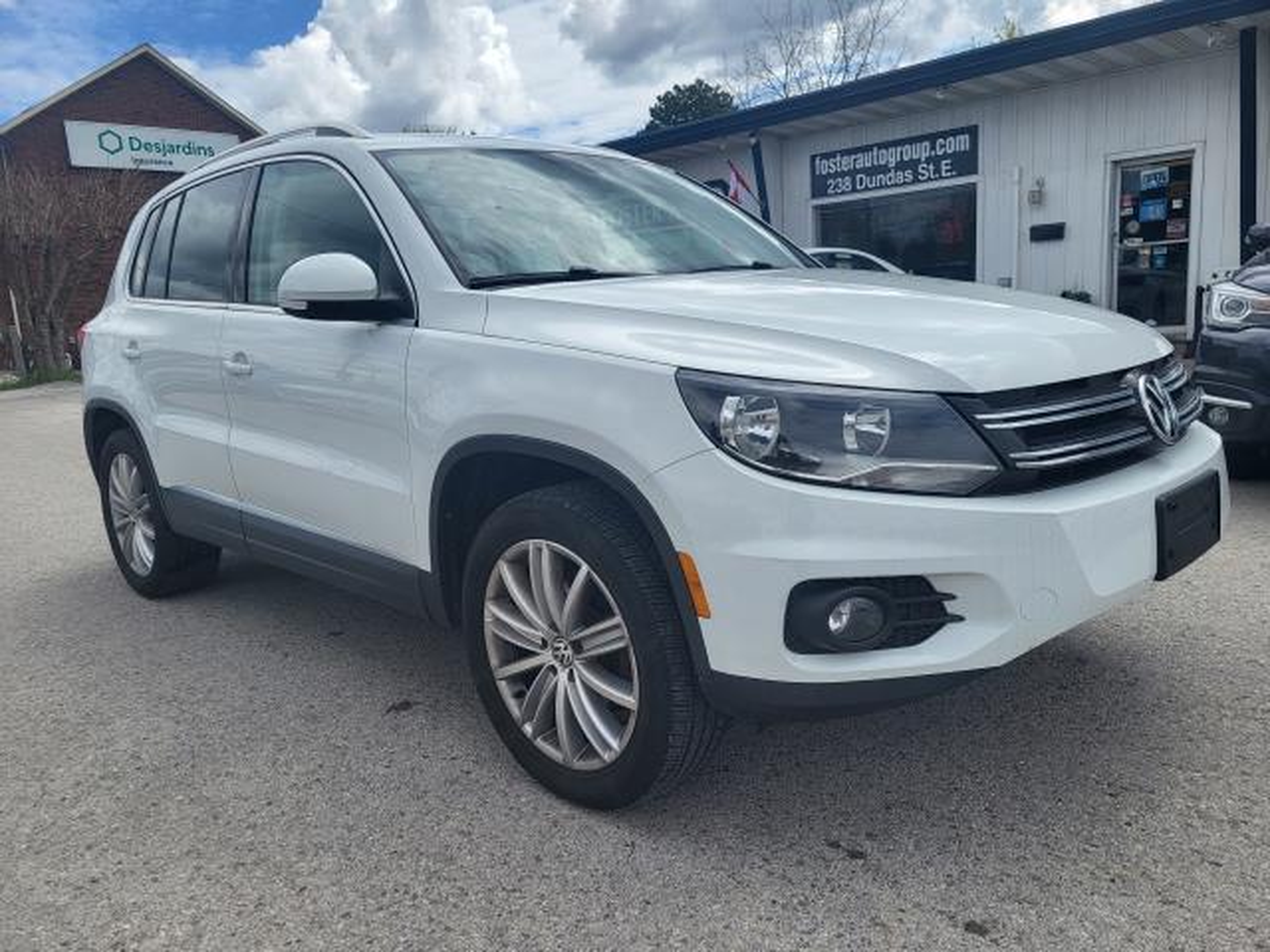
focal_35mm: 26
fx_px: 954
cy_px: 476
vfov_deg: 53.1
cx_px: 635
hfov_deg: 67.3
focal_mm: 5.4
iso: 40
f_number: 1.8
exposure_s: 1/2463
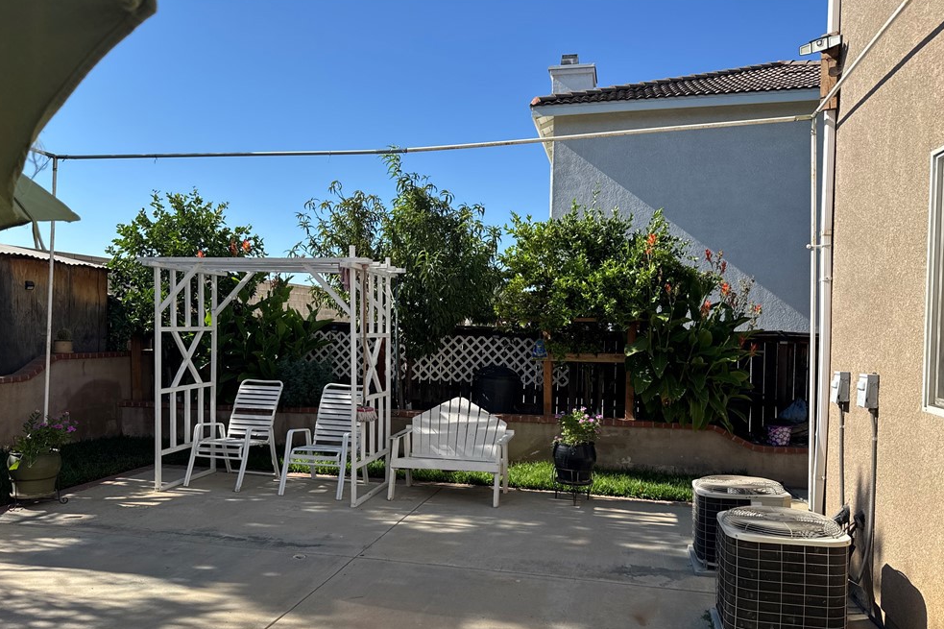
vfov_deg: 49.4
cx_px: 455
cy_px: 356
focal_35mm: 26
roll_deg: -0.9
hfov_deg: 69.4
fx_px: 682
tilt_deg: -2.8
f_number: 1.78
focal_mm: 6.76
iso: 80
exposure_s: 1/3096
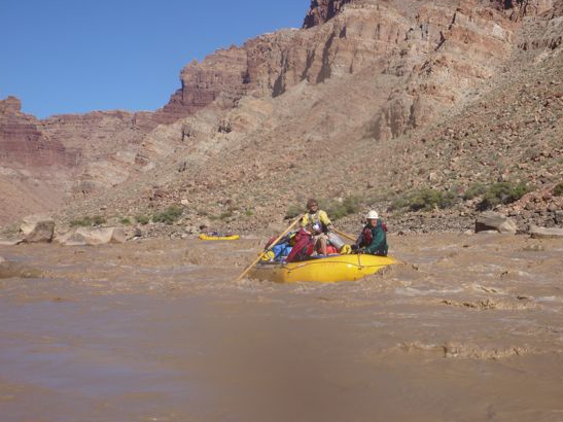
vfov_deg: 26.5
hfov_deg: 34.9
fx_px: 894
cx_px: 305
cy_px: 199
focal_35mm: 55
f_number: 4.5
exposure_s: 1/500
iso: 80
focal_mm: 8.4
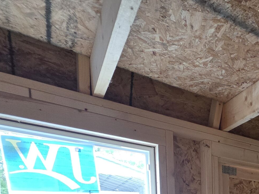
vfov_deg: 32.2
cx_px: 336
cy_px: 249
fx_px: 254
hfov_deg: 36.0
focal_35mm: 34
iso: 250
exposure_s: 1/120
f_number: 1.9
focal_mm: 2.2
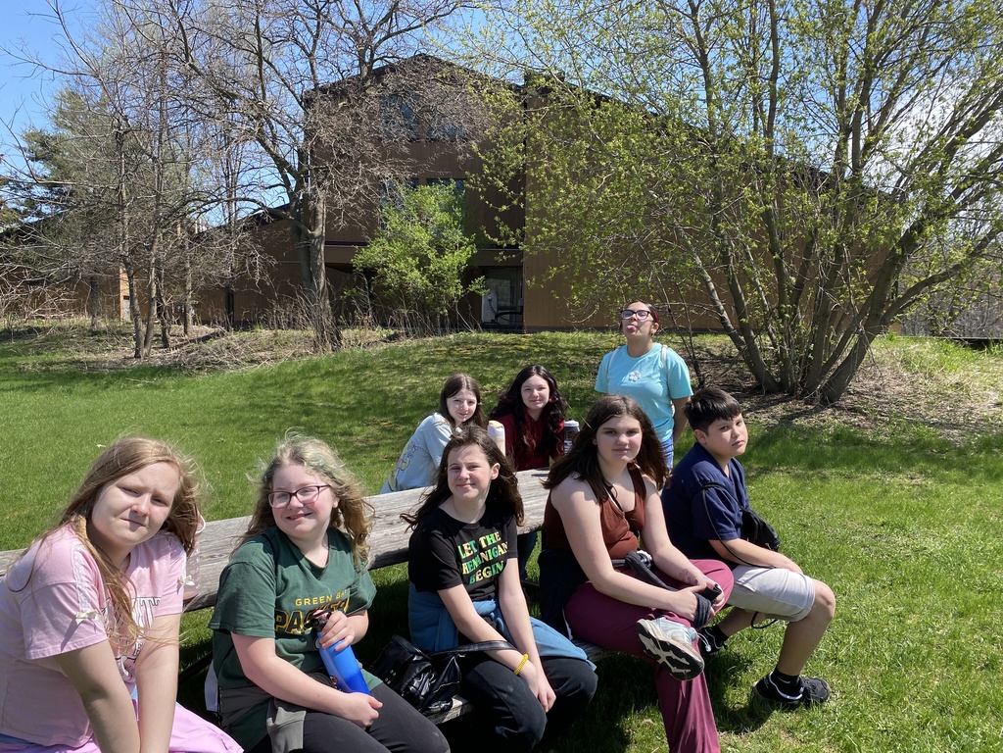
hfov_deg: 67.3
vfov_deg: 53.1
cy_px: 376
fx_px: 753
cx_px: 502
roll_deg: -0.8
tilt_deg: -4.6
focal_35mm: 26
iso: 32
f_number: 1.8
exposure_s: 1/1565
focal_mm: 4.25
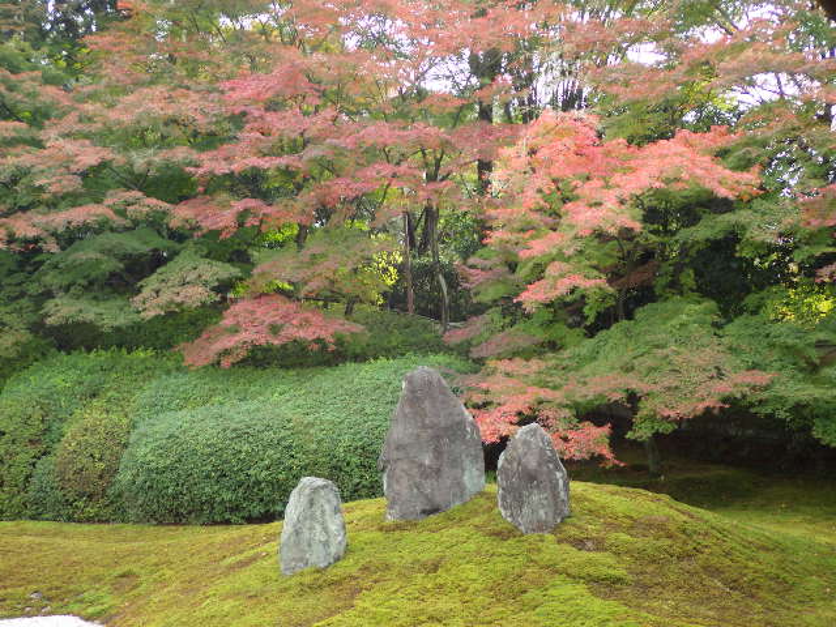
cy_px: 314
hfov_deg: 42.9
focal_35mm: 44
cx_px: 418
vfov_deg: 32.9
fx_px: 1063
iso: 125
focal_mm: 7.9
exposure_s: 1/80
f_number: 4
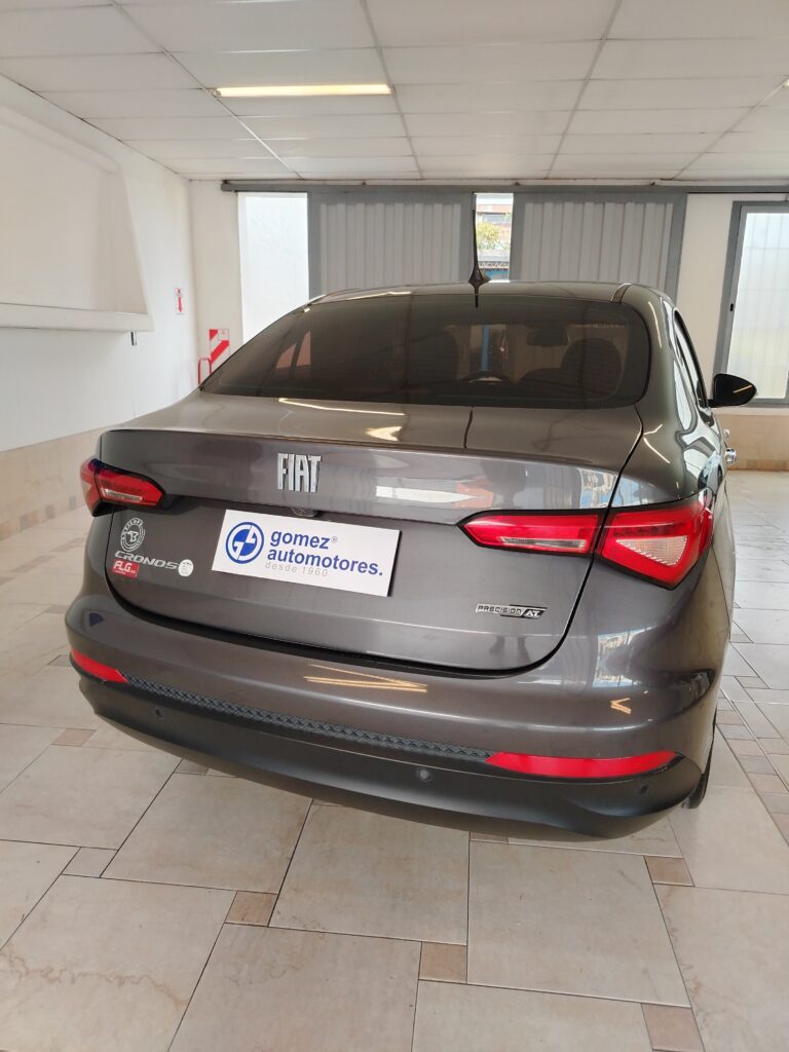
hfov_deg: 56.8
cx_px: 394
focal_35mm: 24
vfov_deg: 71.6
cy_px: 526
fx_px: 729
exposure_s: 1/100
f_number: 1.75
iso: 322
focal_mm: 5.25
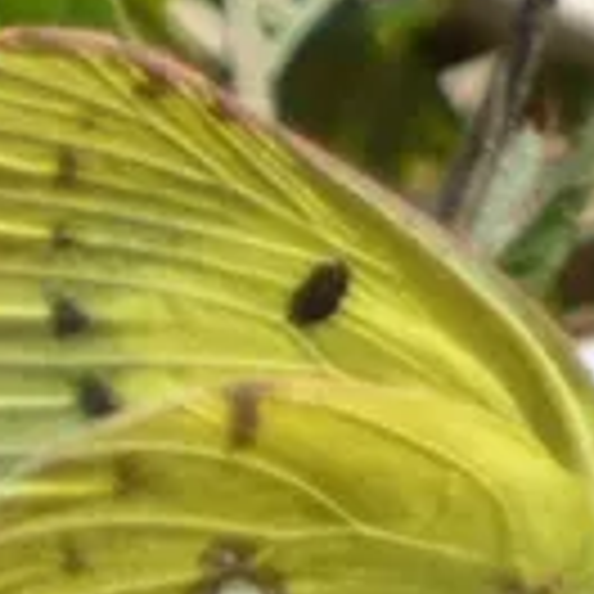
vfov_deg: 0.3
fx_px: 99768
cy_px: 531
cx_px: 508
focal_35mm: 5139
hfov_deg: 0.3
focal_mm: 215
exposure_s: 1/160
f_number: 5.9
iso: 80
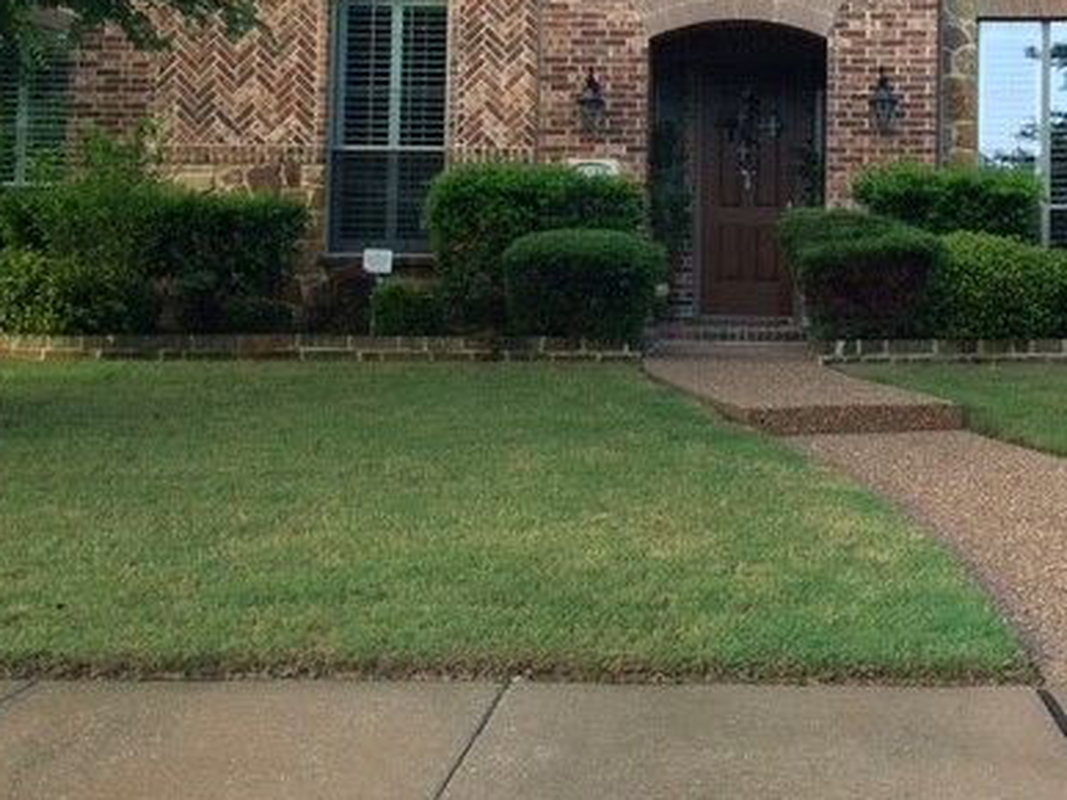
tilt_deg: +5.6
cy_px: 207
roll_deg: +1.6
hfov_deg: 38.9
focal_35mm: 48
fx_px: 1479
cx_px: 758
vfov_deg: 29.8
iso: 64
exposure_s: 1/120
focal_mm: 4.15
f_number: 2.2
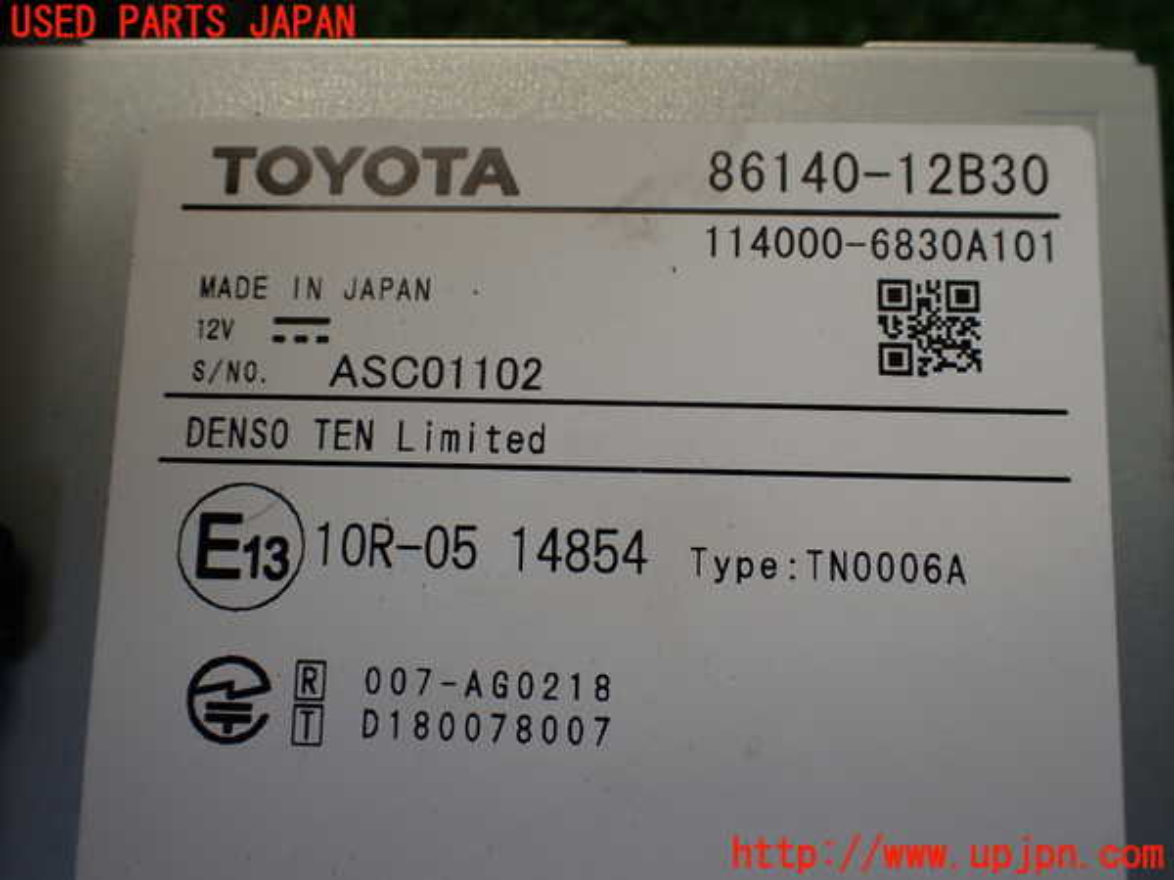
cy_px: 440
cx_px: 587
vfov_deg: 46.8
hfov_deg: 60.0
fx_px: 1017
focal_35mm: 30
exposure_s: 1/250
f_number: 3.2
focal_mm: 5.4
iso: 100
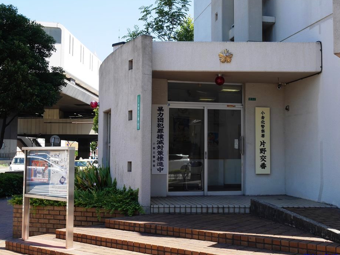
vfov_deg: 30.9
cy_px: 120
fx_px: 462
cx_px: 184
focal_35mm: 47
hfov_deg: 40.4
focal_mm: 21
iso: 200
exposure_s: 1/200
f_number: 7.1
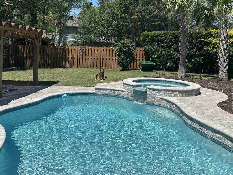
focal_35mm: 37
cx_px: 118
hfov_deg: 50.1
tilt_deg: +0.6
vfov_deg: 38.0
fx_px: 249
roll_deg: -3.0
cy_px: 50
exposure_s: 1/4762
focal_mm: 6.86
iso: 80
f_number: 1.78
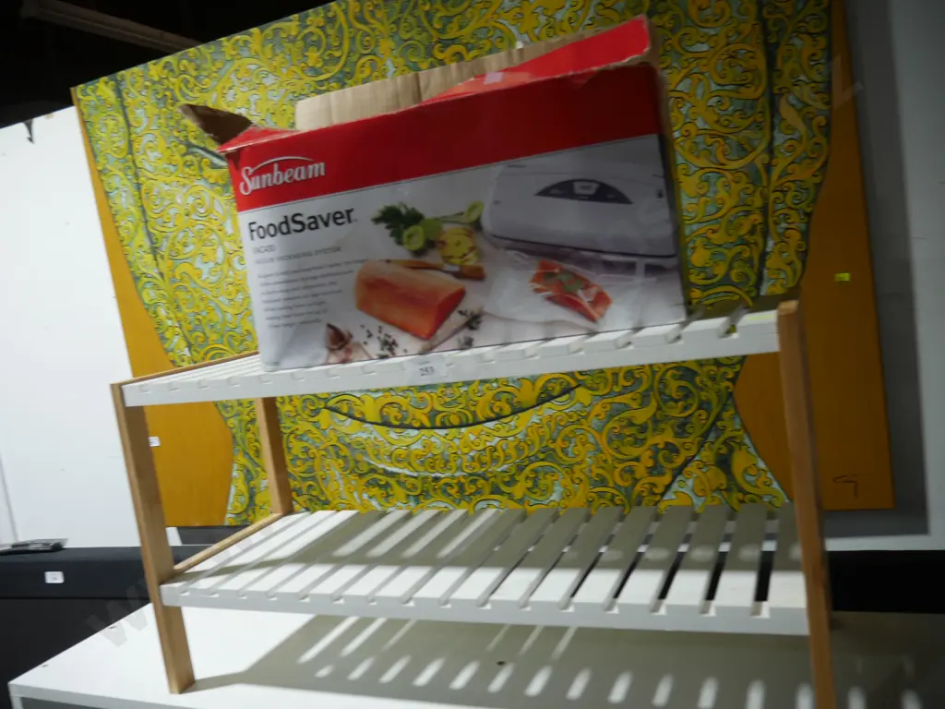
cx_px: 472
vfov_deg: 49.7
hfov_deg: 63.4
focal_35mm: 28
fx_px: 764
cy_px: 354
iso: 200
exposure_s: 1/60
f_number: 3.5
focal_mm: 14
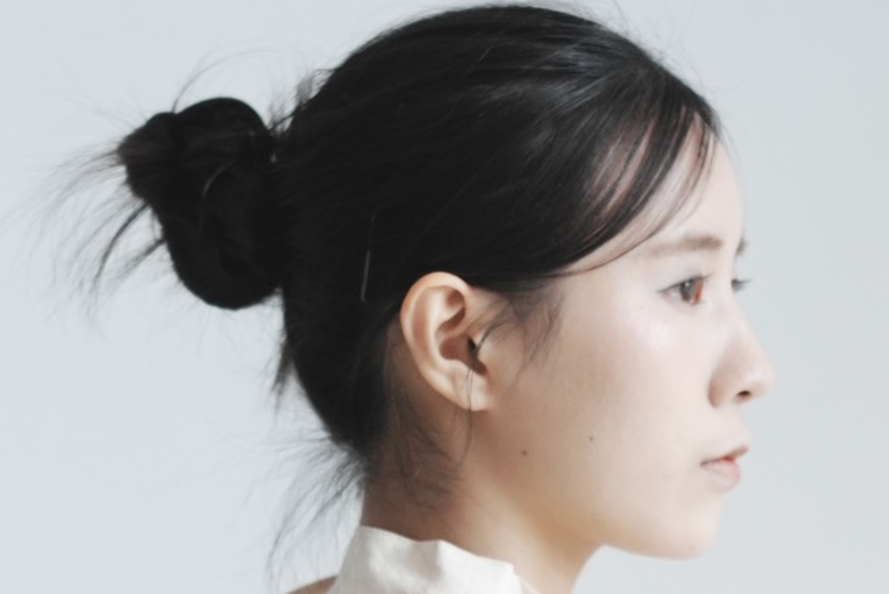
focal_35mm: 193
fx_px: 4764
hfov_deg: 10.7
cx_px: 338
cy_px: 639
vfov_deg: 7.1
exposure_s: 1/640
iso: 320
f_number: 2
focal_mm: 35
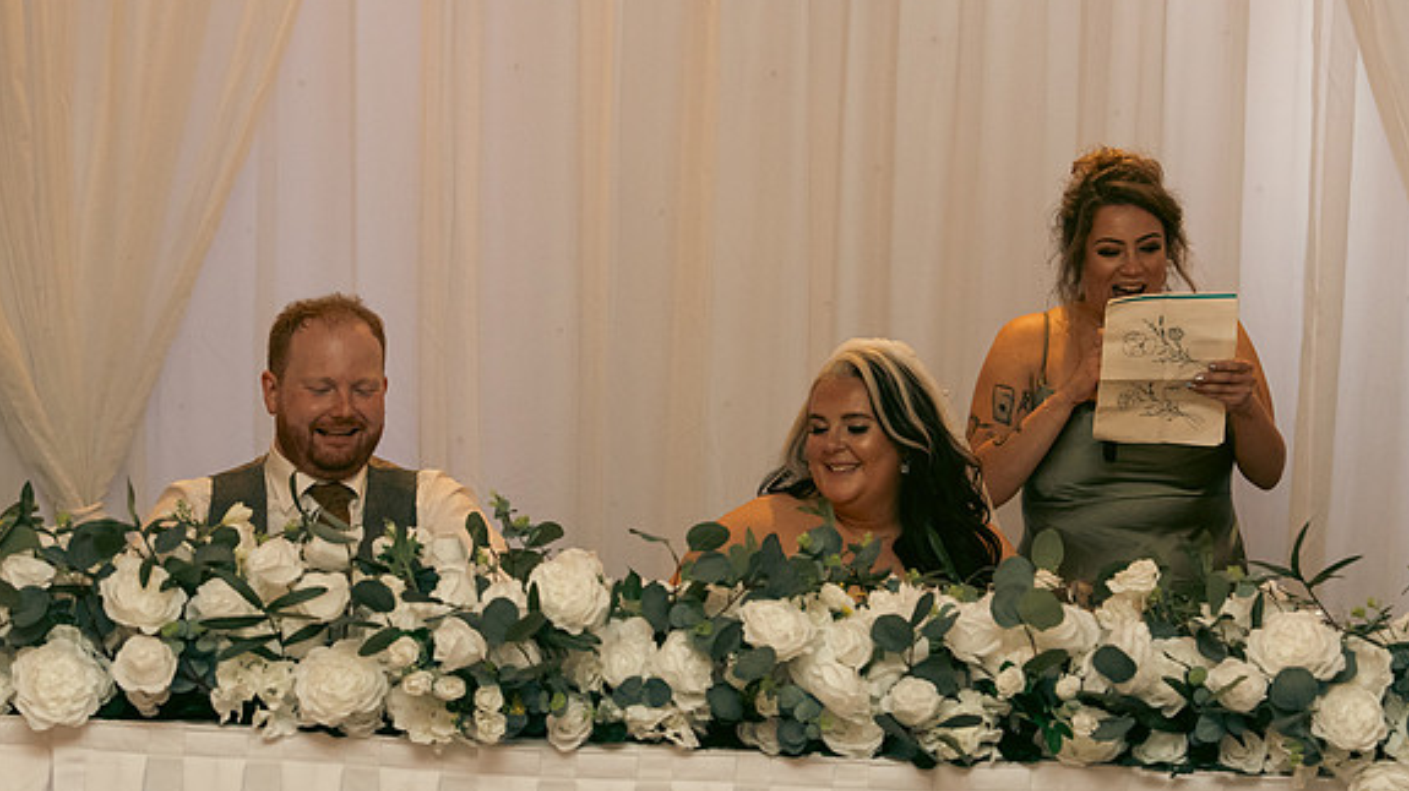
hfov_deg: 23.2
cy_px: 420
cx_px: 706
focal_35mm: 92
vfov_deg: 13.1
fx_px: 3436
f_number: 3.5
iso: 2500
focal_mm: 58
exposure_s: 1/160
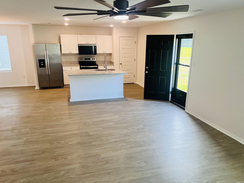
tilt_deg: -14.6
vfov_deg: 53.1
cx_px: 122
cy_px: 92
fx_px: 183
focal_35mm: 26
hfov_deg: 67.3
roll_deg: -0.5
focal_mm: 5.7
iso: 100
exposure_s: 1/120
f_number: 1.5
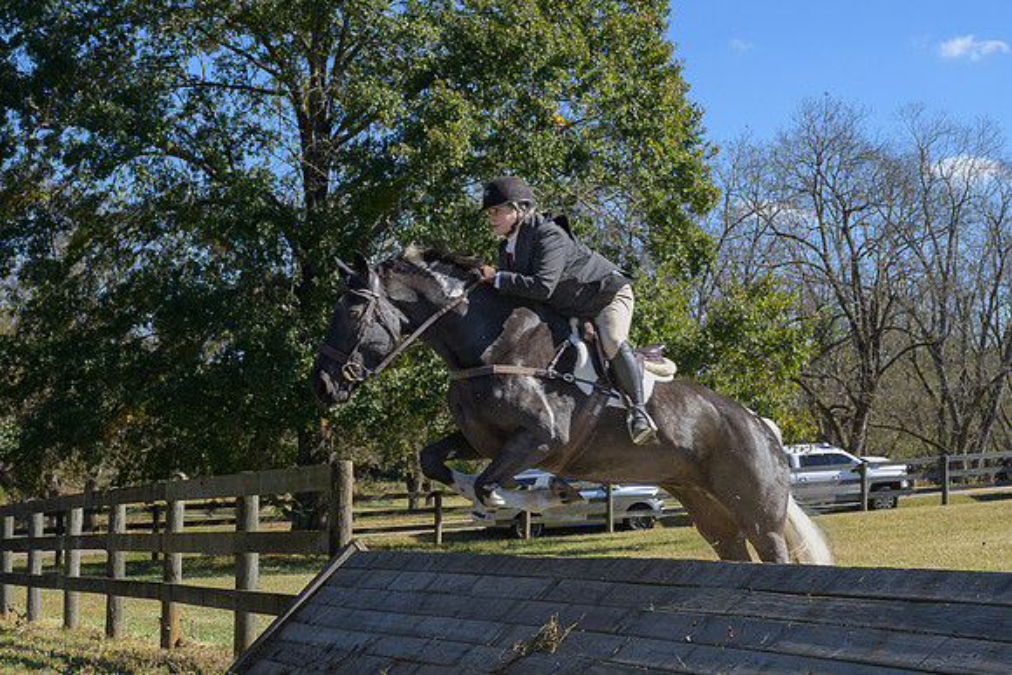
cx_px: 653
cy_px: 358
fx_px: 2034
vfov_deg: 18.8
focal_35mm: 72
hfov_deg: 27.8
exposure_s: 1/800
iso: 200
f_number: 5.6
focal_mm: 44
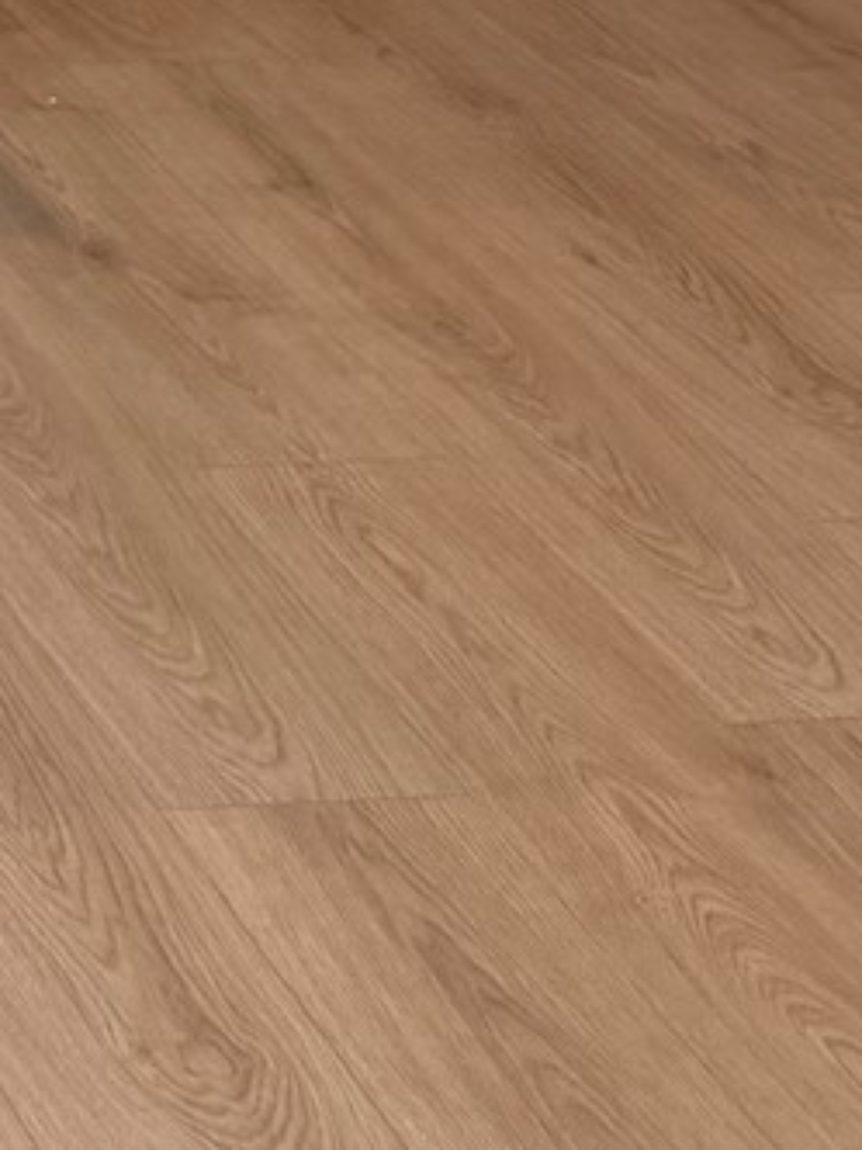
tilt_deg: -7.6
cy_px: -1018
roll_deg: +0.5
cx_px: -1135
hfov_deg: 9.1
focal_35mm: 148
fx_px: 4914
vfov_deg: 12.1
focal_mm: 6.76
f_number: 1.78
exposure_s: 1/120
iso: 100
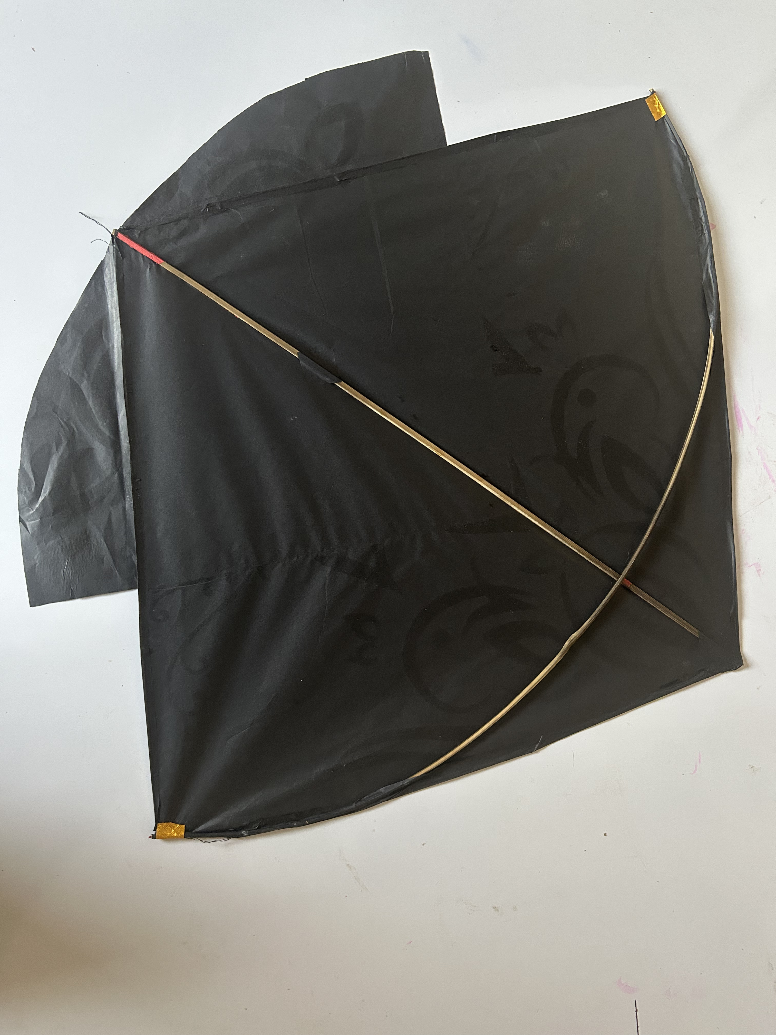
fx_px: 777
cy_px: 518
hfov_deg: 53.1
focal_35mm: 26
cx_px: 388
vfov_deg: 67.3
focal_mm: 5.7
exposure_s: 1/60
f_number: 1.5
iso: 320
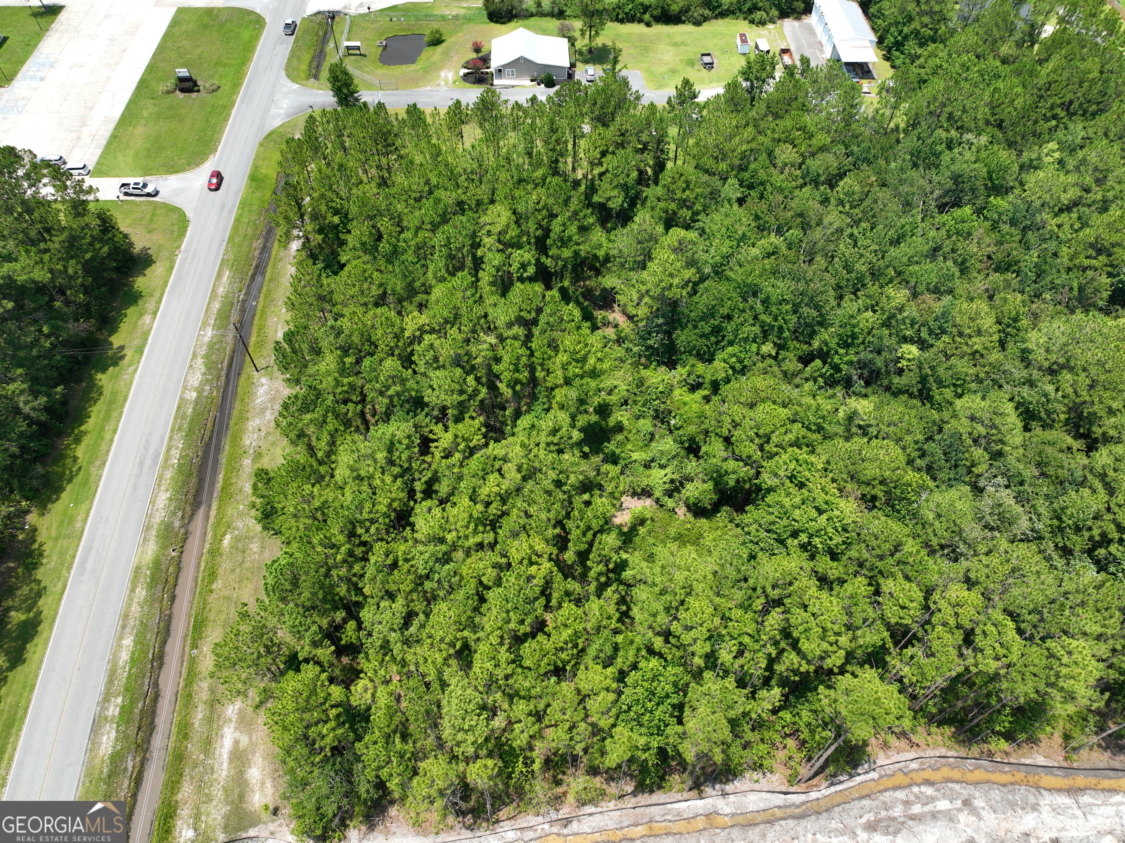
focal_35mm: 24
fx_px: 780
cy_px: 422
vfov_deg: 56.8
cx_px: 562
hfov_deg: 71.6
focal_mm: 12.29
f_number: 2.8
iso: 100
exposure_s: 1/1250
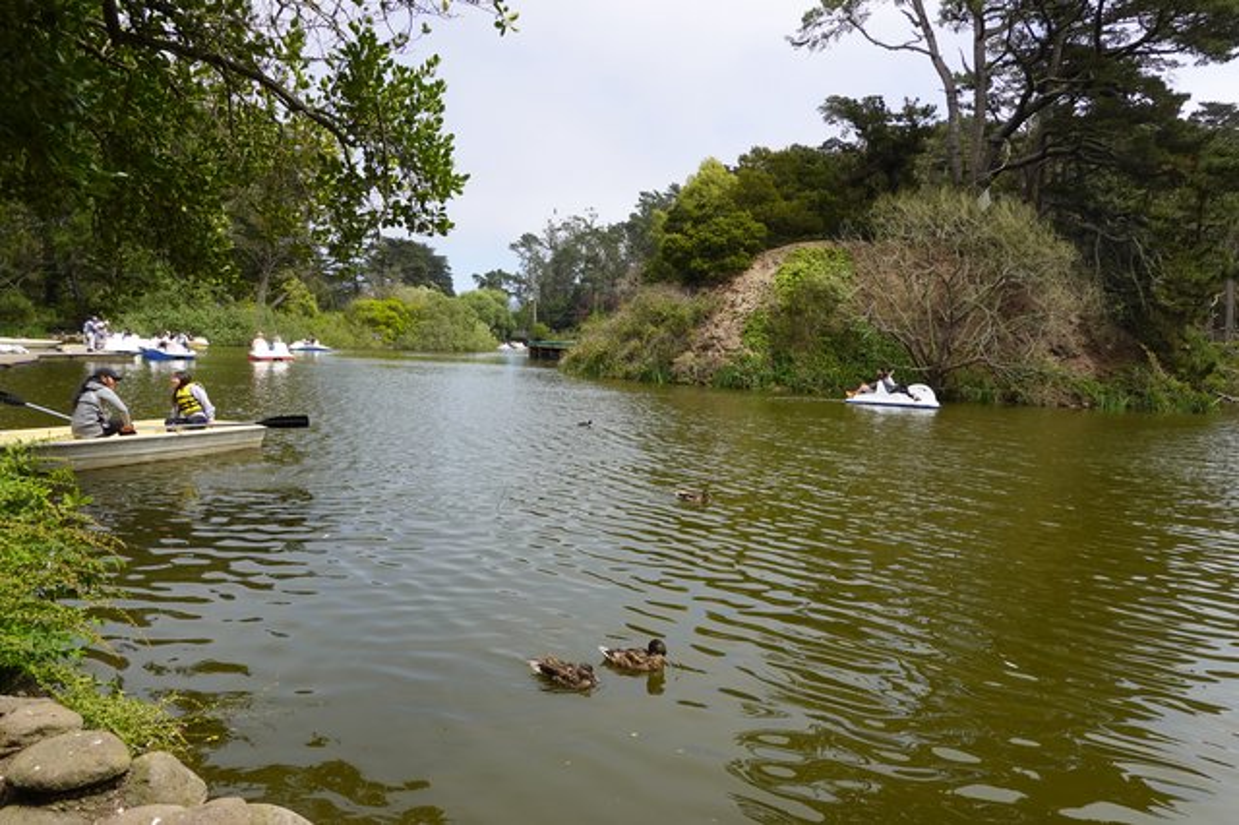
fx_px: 826
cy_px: 412
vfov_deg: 53.1
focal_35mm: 24
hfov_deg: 73.8
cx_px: 620
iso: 100
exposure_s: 1/320
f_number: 5.6
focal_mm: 9
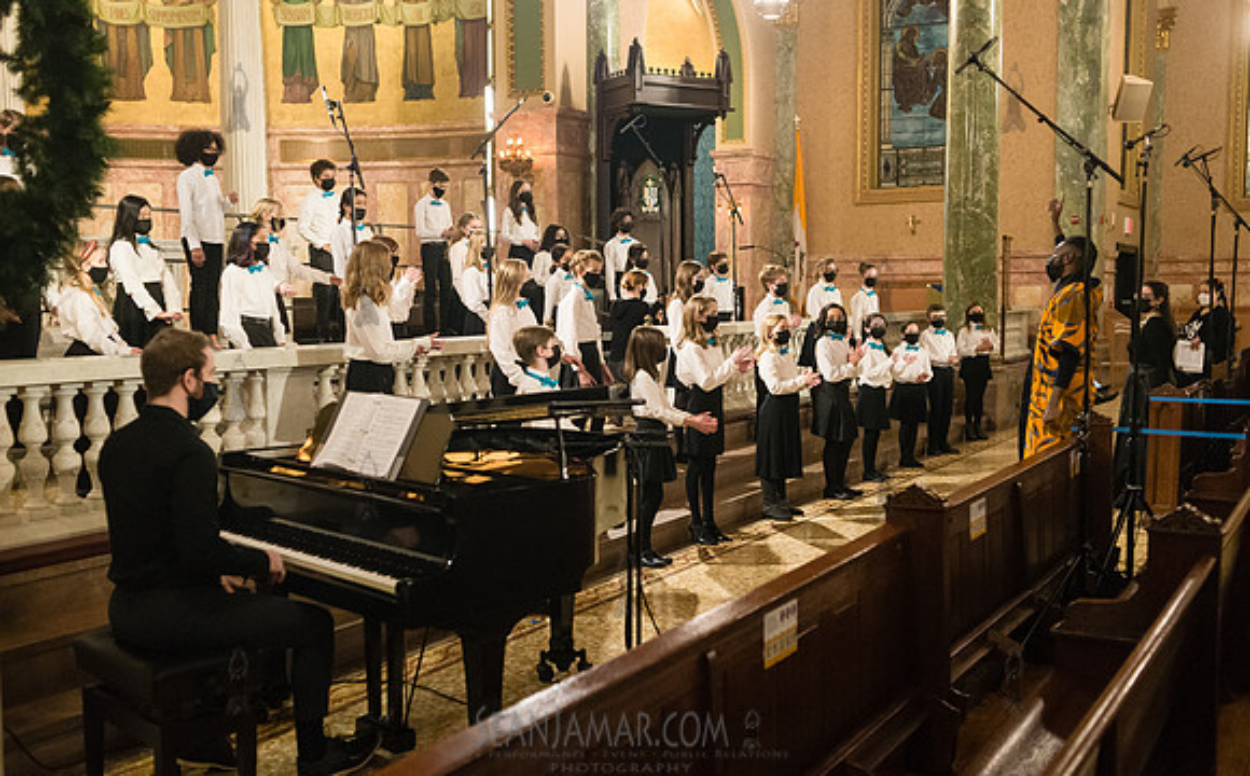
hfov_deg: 51.5
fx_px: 1296
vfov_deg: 33.3
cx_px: 609
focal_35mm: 38
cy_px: 406
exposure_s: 1/125
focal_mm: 35
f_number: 3.2
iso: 4000
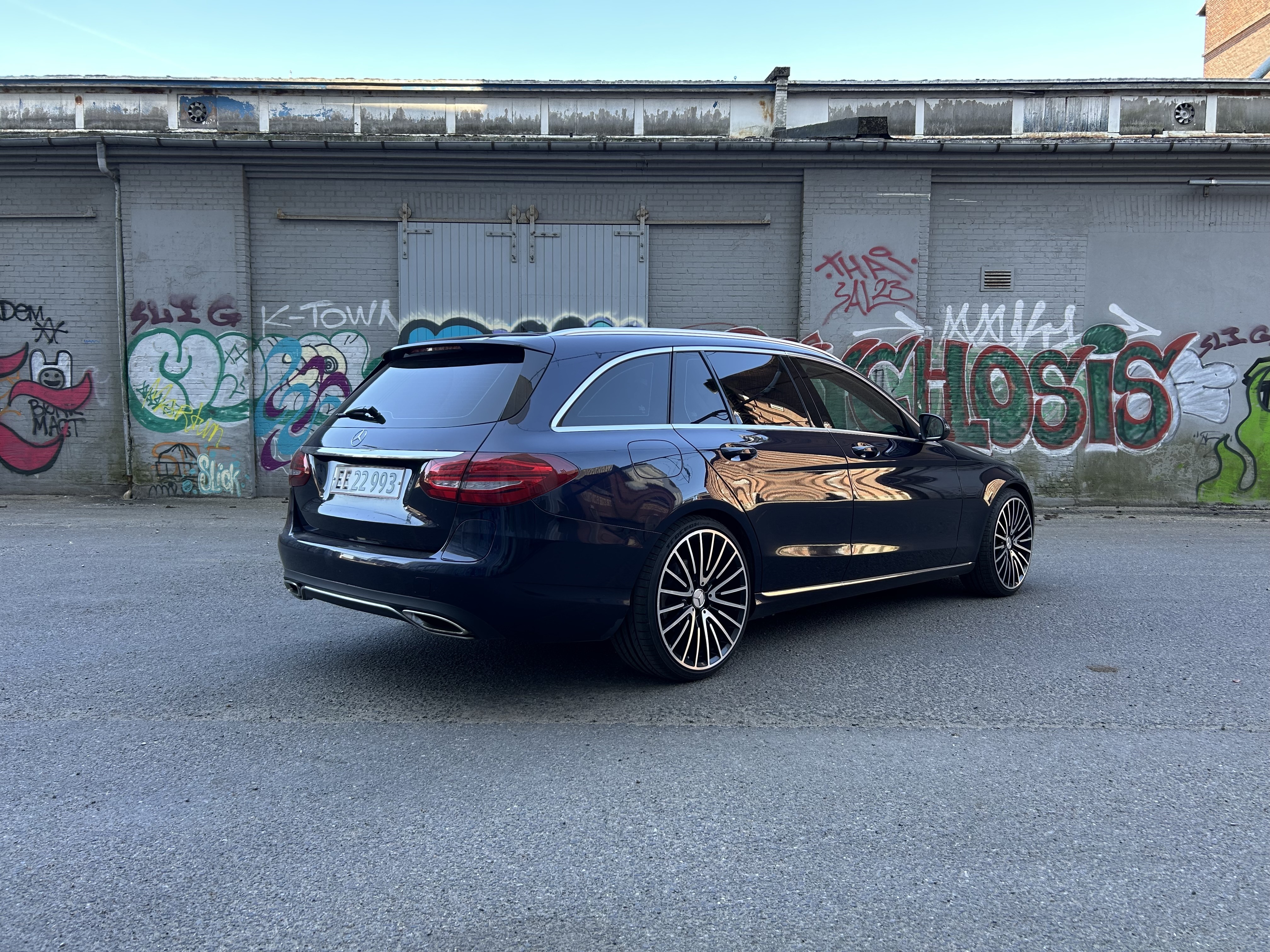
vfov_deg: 53.1
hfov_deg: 67.3
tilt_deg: -3.7
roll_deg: +0.0
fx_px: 954
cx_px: 635
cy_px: 476
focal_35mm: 26
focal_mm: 5.7
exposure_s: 1/211
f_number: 1.5
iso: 40
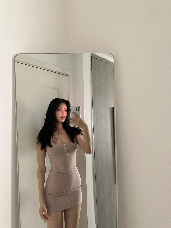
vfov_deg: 71.6
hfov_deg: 56.8
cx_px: 86
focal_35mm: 24
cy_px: 114
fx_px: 158
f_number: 1.78
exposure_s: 1/33
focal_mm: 6.86
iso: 1000
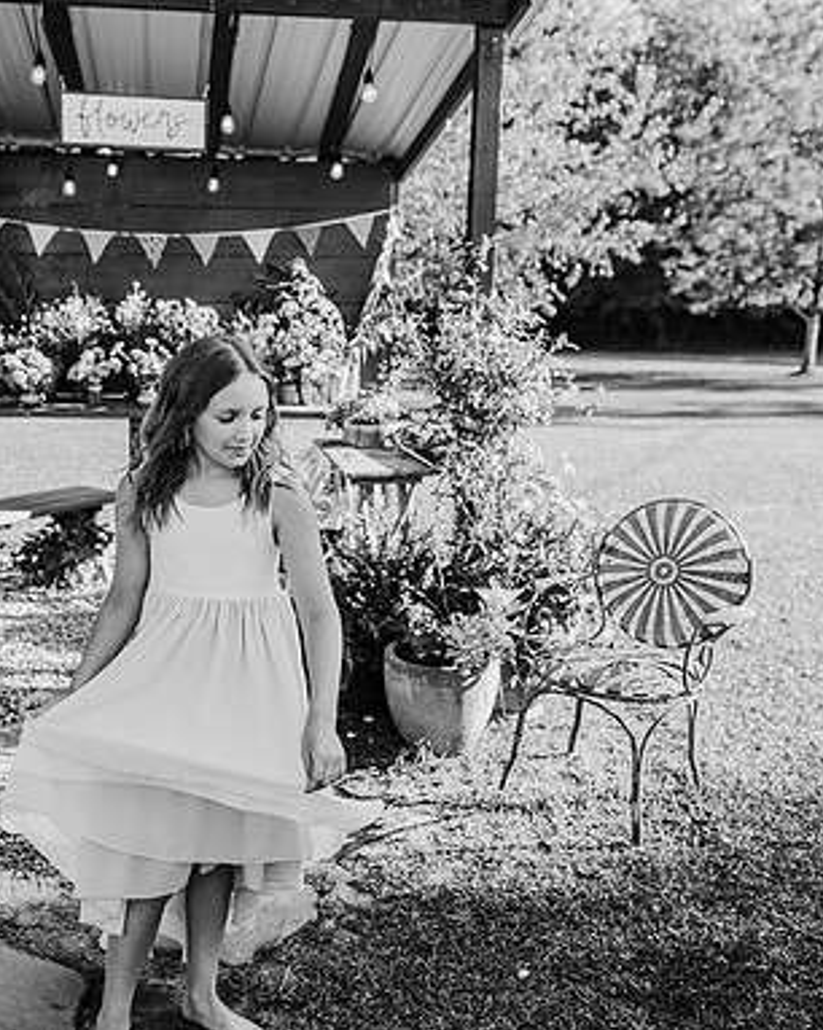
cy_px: 515
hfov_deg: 41.6
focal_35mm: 35
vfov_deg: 51.6
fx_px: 1066
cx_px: 270
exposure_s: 1/400
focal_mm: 24
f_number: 2.8
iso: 160
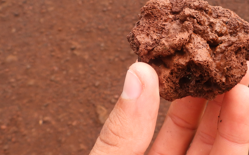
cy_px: 45
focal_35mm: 41
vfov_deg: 30.9
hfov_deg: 47.2
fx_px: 278
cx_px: 172
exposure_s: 1/400
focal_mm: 4.3
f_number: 2.8
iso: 100
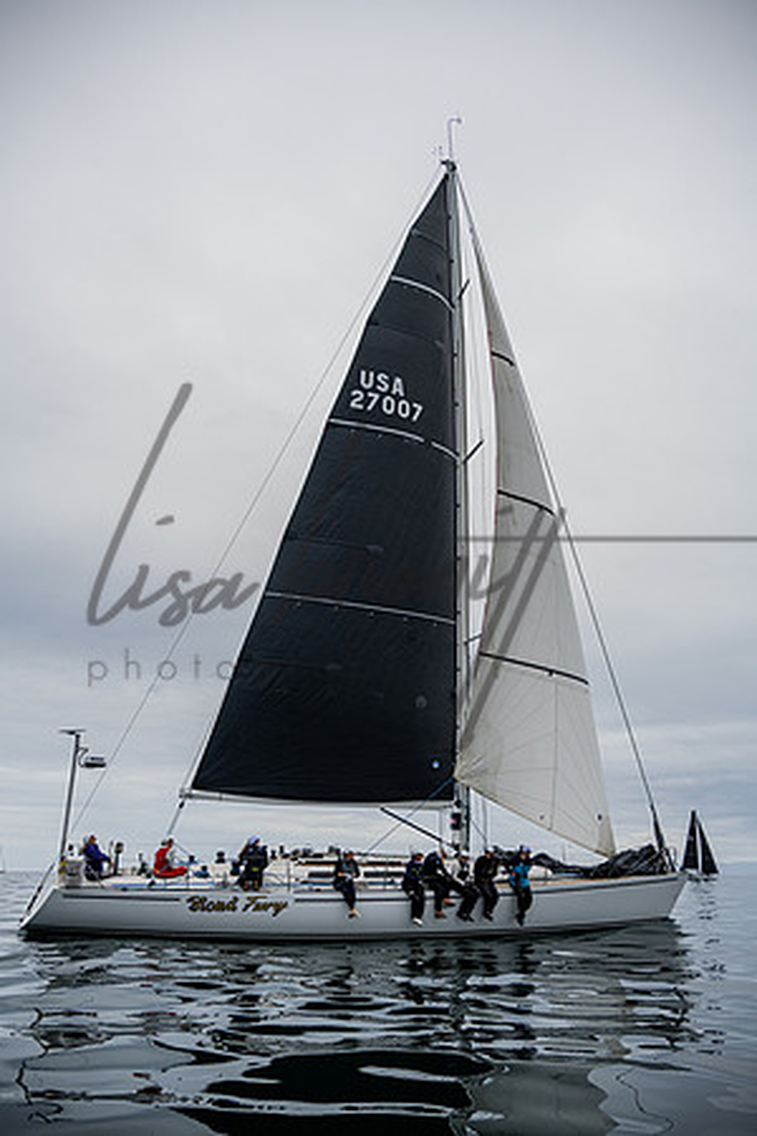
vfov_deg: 65.5
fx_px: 883
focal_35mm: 28
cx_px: 378
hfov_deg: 46.4
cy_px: 568
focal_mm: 28
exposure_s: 1/2500
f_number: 6.3
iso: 800
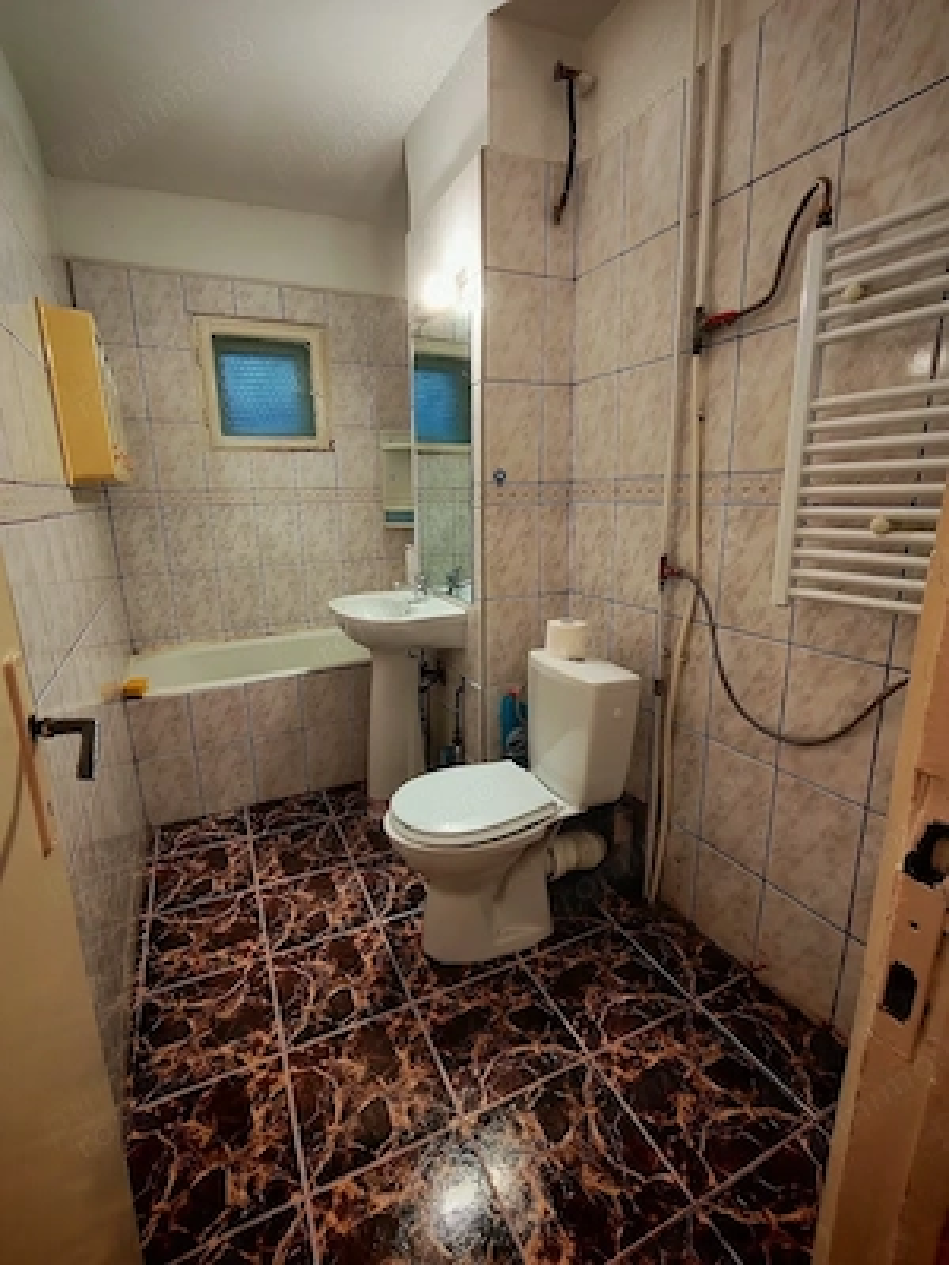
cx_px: 474
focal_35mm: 16
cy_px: 632
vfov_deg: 94.5
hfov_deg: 78.1
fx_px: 585
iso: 200
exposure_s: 1/33
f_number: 2.2
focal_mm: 1.96
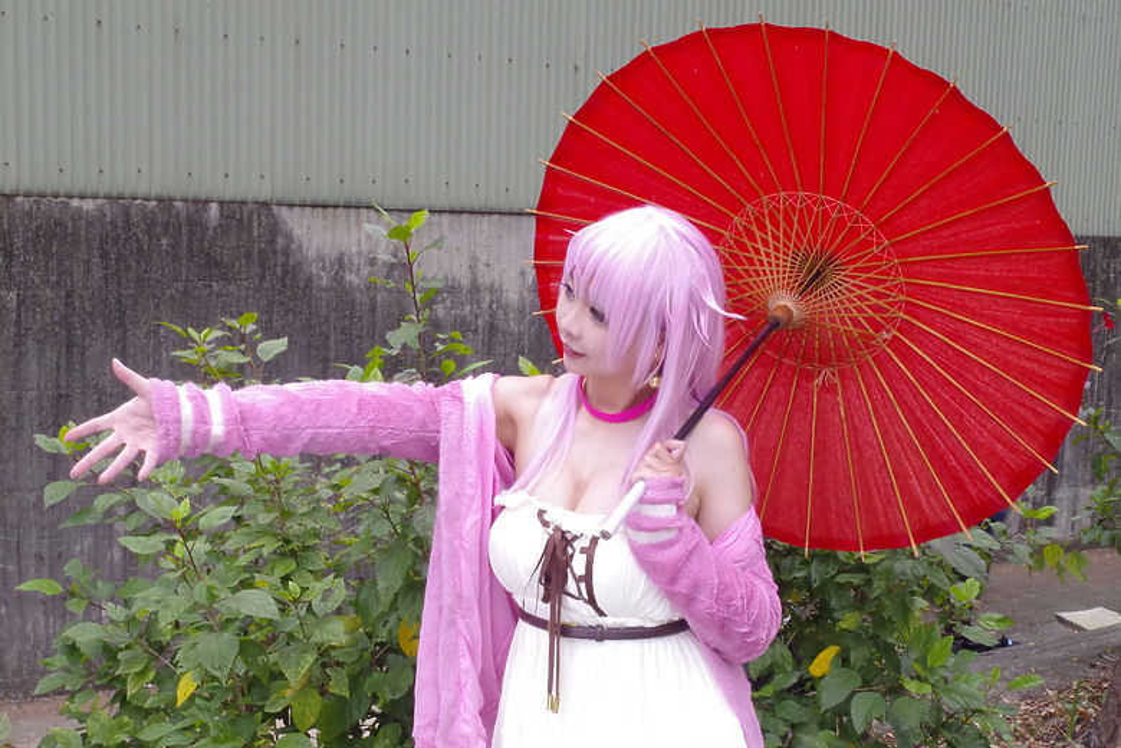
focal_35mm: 39
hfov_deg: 49.6
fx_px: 1214
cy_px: 374
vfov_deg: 34.2
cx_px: 560
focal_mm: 26
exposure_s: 1/20
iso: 2000
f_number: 4.5
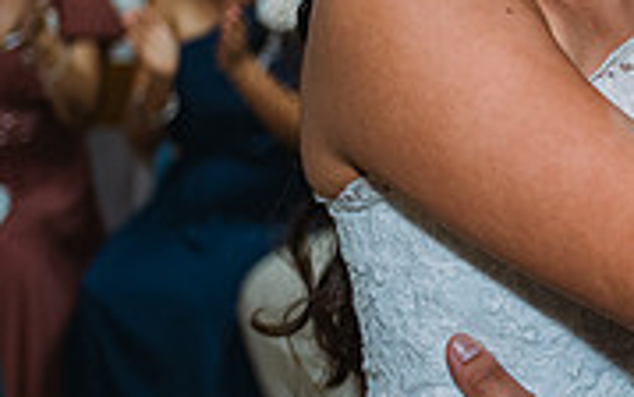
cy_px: -113
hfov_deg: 15.9
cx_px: 883
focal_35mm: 123
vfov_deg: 10.4
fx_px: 2126
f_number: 2.8
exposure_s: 1/125
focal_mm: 35
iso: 1000
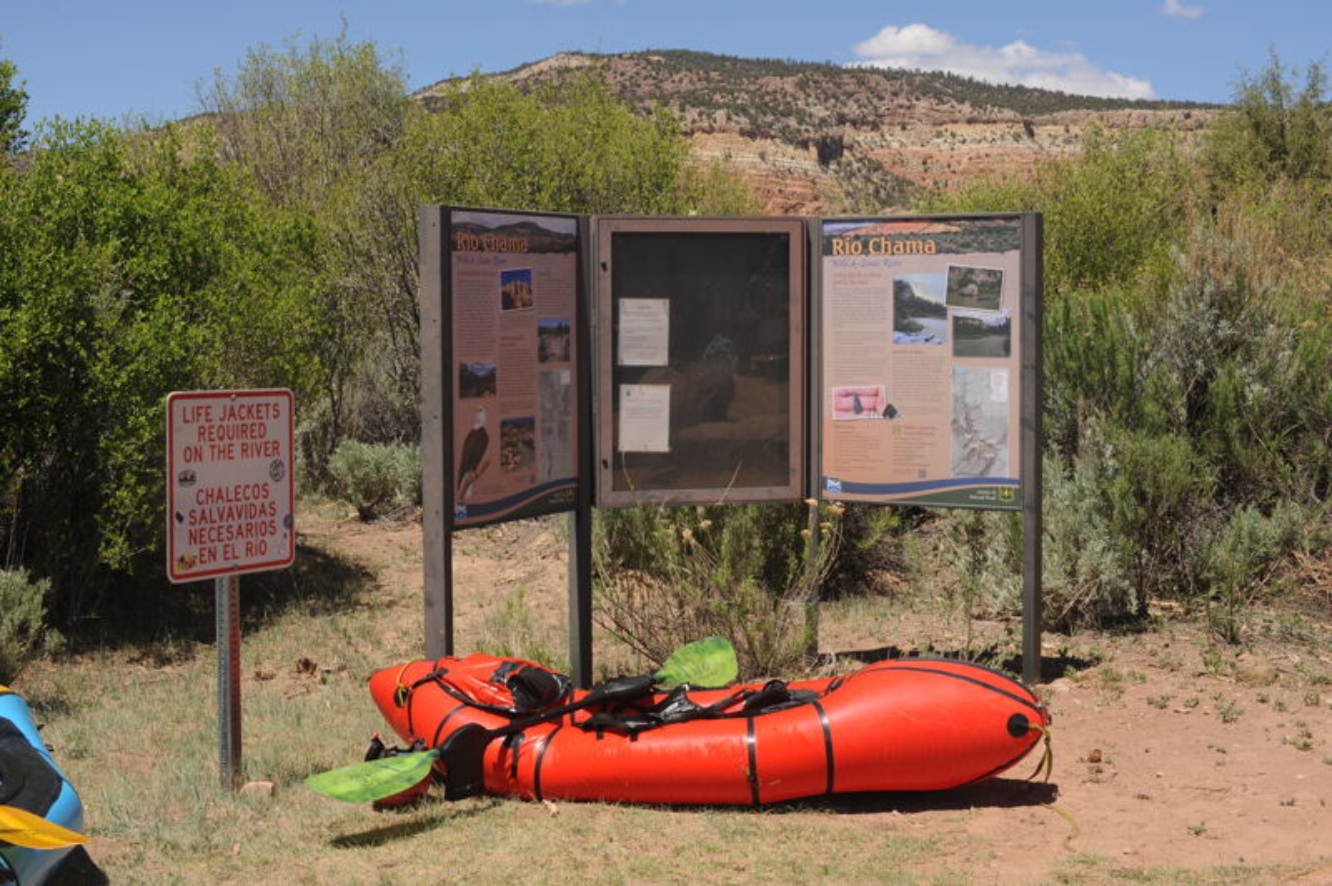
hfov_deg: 39.6
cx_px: 666
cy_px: 443
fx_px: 1848
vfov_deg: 26.9
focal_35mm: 50
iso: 200
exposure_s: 1/320
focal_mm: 50
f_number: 10
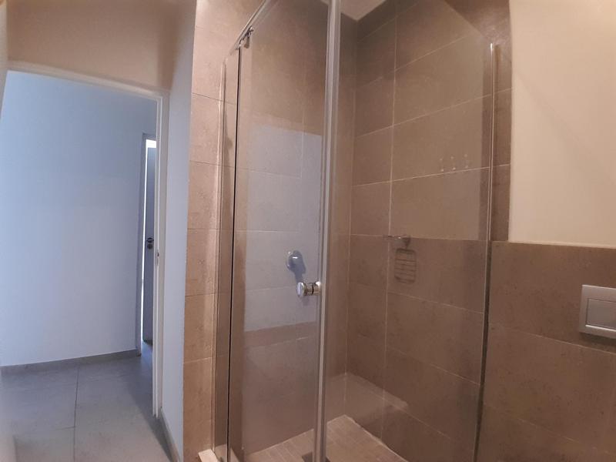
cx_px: 308
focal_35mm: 17
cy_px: 231
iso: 250
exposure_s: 1/24
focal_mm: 1.46
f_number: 2.2
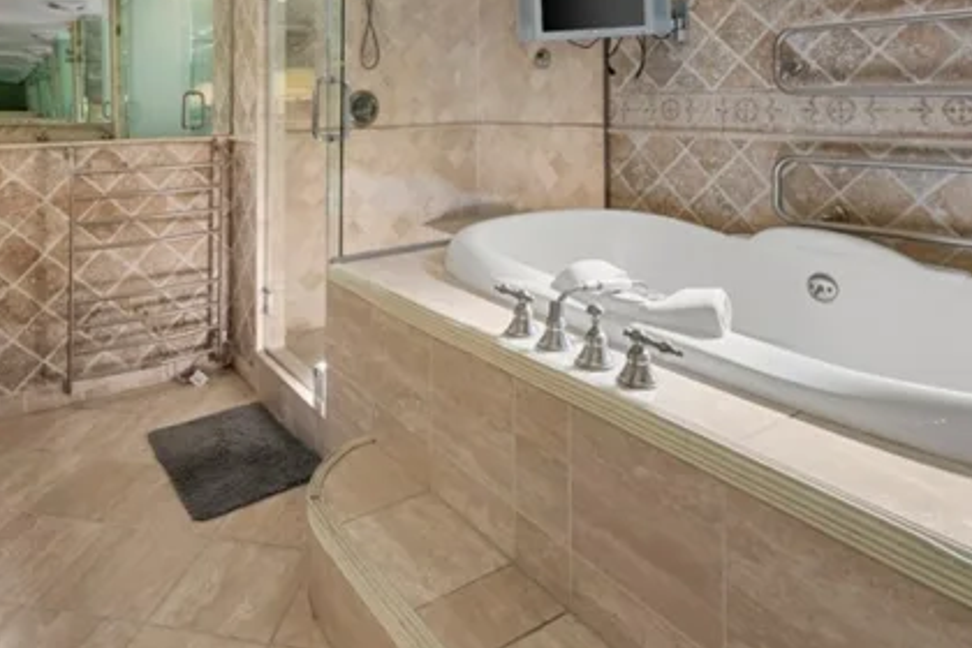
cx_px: 407
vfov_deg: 48.8
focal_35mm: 24
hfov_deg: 73.2
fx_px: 648
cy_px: 95
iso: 800
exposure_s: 1/15
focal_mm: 12
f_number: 8
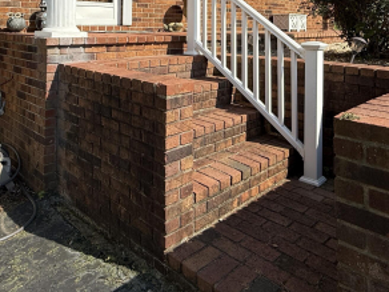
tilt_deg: +3.4
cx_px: 189
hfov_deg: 56.8
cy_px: 7
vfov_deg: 39.5
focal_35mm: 32
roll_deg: -0.3
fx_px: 360
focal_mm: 2.22
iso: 50
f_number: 2.2
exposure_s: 1/1961
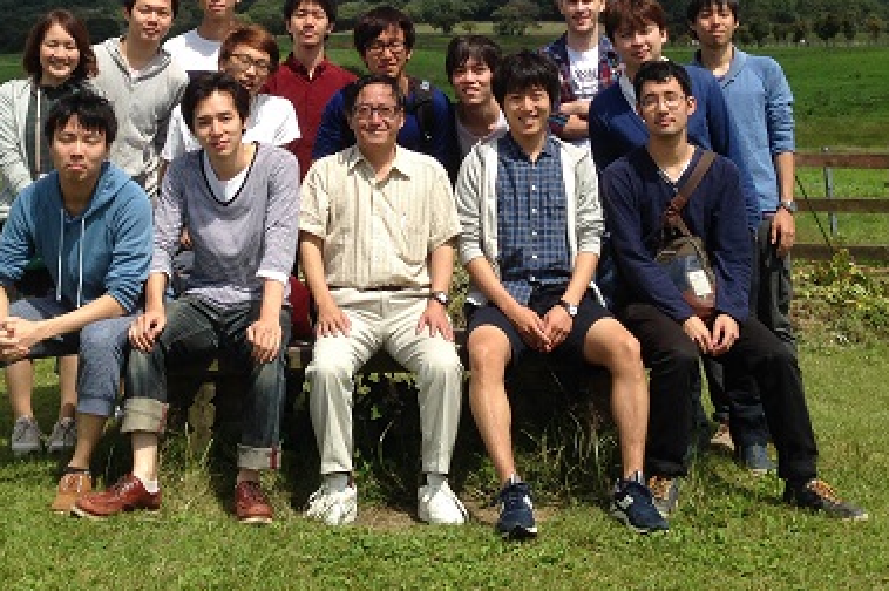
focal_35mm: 58
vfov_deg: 22.7
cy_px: 56
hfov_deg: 34.4
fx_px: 1431
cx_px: 373
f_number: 2.4
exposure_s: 1/1695
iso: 50
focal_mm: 4.12
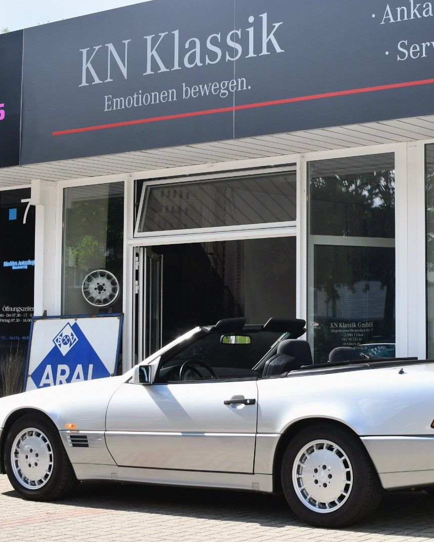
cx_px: 382
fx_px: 1188
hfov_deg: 20.3
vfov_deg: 25.7
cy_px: 270
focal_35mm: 74
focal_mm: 35
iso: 200
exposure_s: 1/250
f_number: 6.3
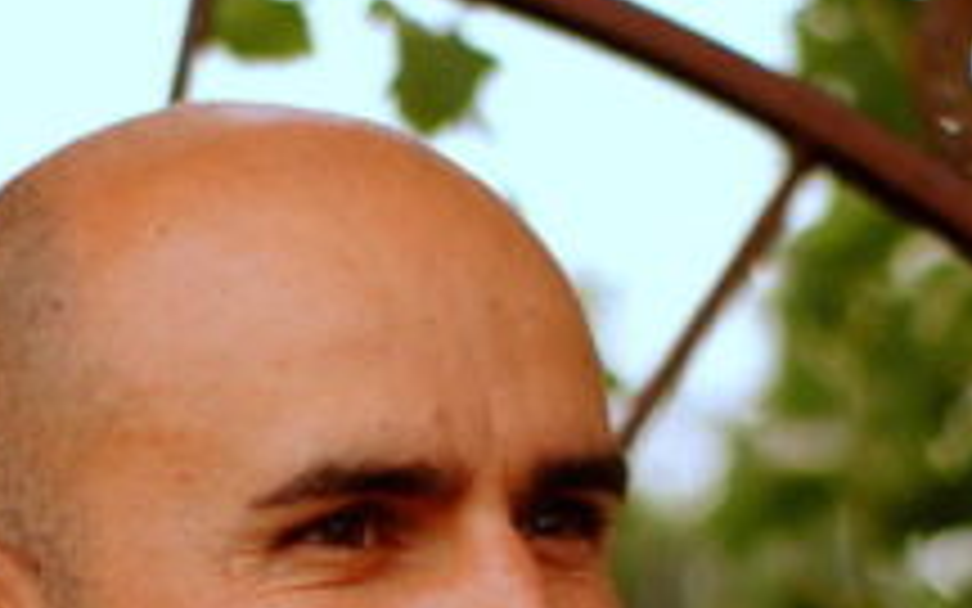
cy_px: 797
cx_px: 418
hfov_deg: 9.8
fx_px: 5642
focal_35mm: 213
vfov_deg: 6.1
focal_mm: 50
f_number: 1.8
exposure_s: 1/2000
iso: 100
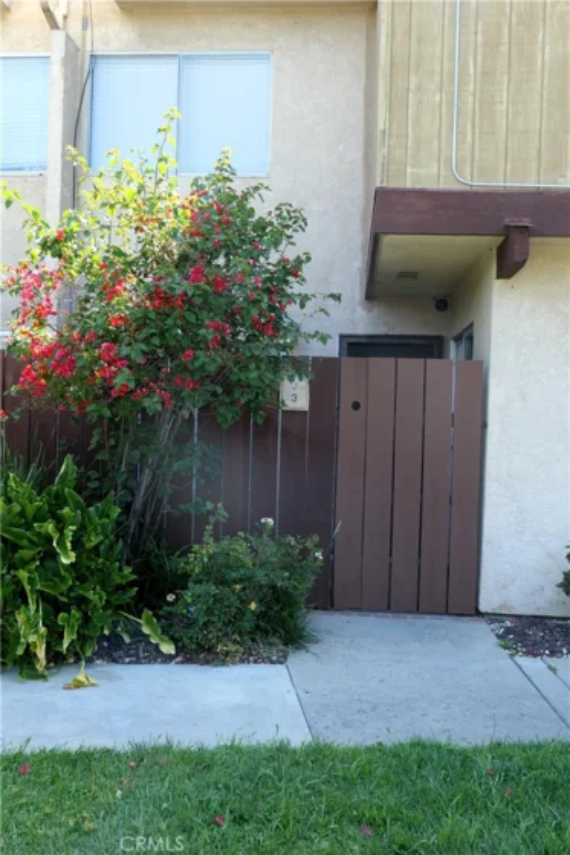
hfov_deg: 38.9
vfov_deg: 55.8
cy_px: 428
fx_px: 808
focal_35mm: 34
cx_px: 285
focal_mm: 12.6
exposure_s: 1/80
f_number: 5.6
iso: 160
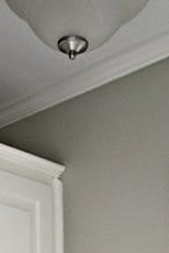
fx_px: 605
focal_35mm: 86
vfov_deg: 19.9
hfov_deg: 15.7
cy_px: 397
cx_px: 17
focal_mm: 16
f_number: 2.8
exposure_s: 1/200
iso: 1000
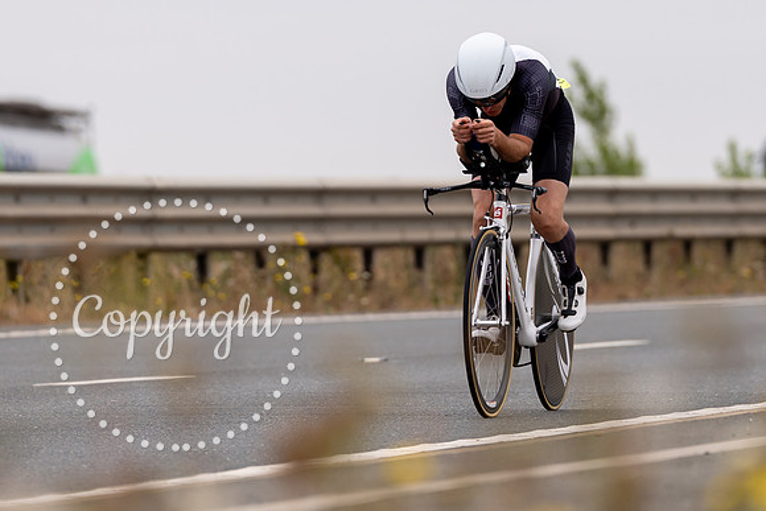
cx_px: 514
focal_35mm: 464
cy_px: 213
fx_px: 9883
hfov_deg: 4.4
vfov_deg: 3.0
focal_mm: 200
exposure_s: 1/800
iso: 100
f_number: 3.2
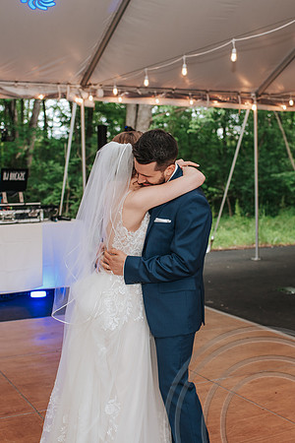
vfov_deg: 37.9
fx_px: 645
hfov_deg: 25.8
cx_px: 158
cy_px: 222
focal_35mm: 52
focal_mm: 35
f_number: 2.8
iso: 450
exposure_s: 1/125
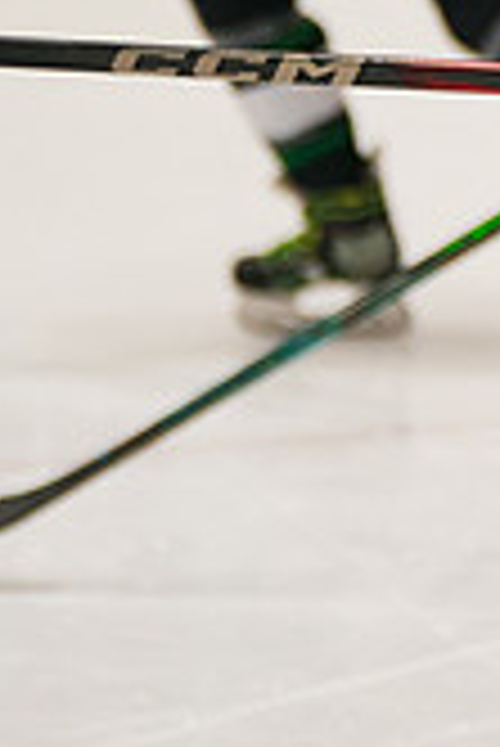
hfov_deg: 2.1
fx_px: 13533
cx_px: 838
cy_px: 106
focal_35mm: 651
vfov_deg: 3.2
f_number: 3.2
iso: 2000
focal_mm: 186
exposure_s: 1/1250
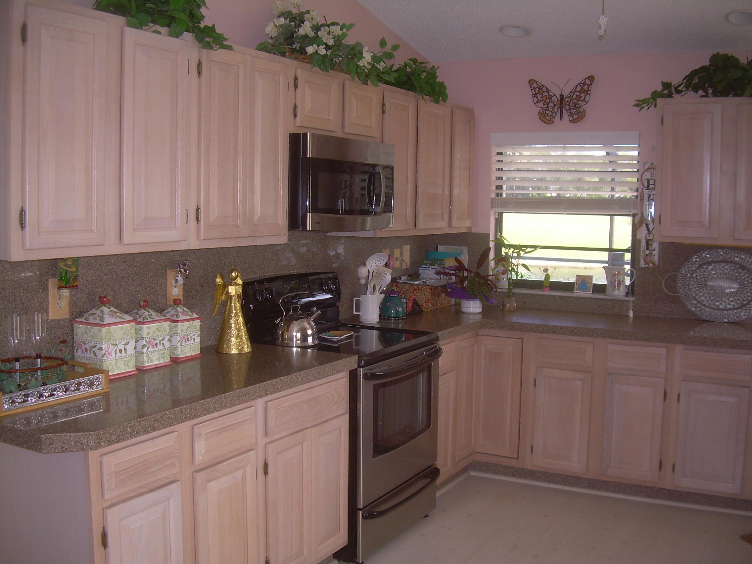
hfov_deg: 49.0
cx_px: 376
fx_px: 826
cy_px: 282
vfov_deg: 37.7
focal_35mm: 38
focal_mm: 6.3
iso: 50
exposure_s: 1/60
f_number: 2.8
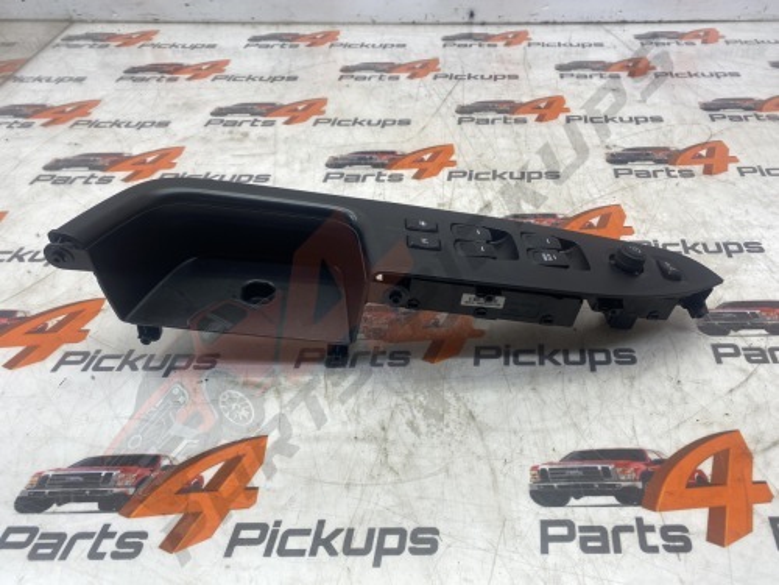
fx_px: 585
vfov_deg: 53.1
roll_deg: -0.2
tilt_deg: -41.0
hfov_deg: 67.3
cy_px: 292
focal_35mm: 26
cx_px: 390
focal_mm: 4.25
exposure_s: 1/100
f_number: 1.8
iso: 32
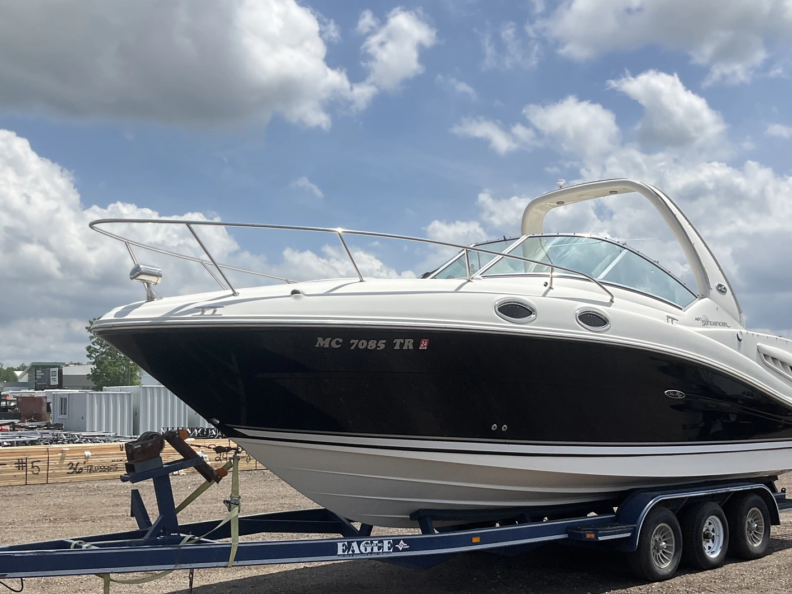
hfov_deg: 45.8
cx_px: 381
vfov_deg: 34.9
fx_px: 938
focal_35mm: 41
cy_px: 378
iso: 25
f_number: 1.8
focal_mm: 3
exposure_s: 1/3322
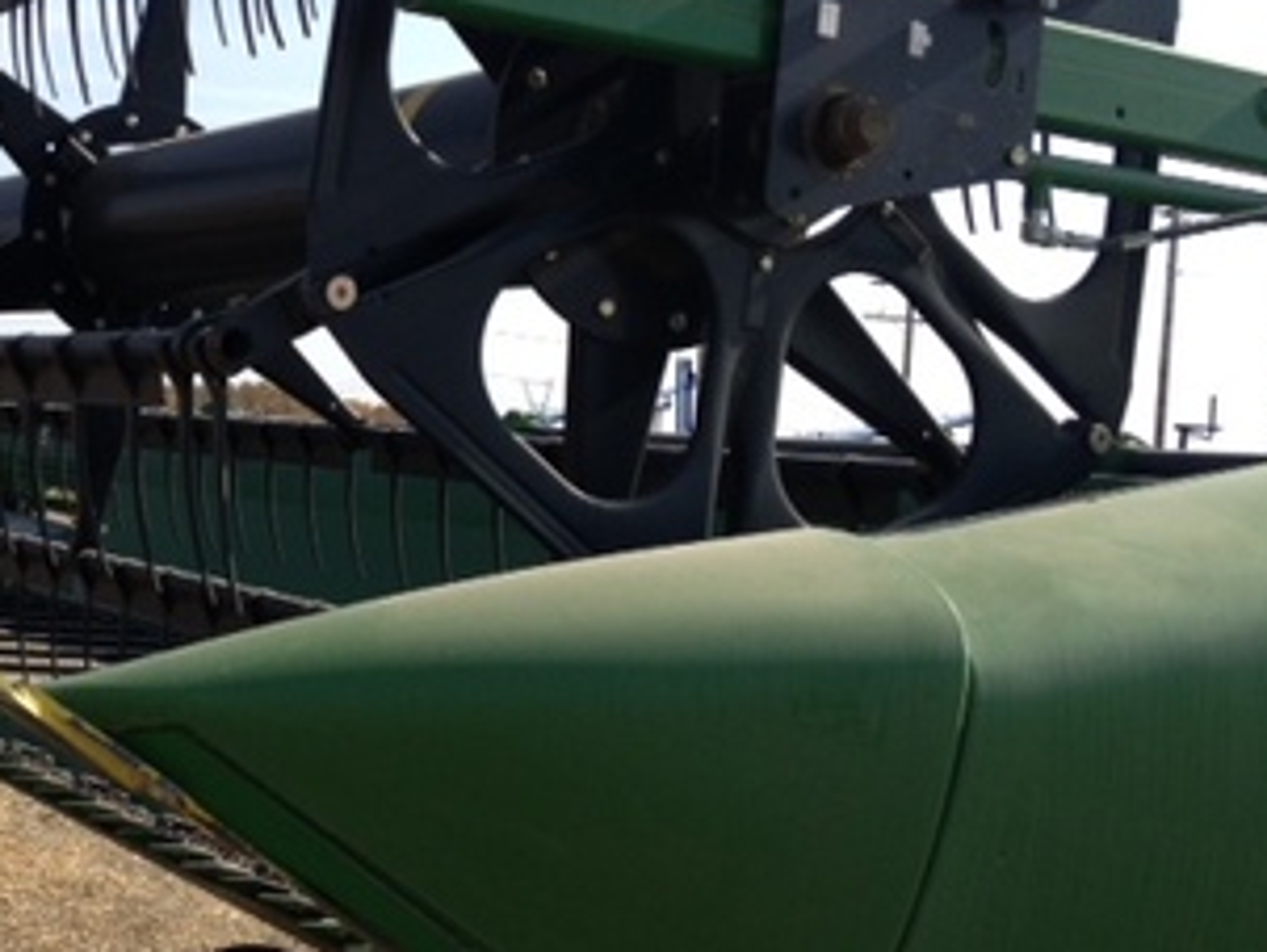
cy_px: 398
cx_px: 185
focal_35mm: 63
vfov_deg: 23.3
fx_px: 2308
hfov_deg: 29.7
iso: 50
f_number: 2.4
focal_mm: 4.28
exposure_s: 1/1346
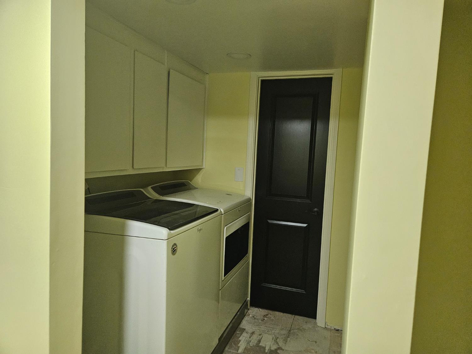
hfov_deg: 73.9
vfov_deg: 58.9
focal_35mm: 23
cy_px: 177
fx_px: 314
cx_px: 236
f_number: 1.8
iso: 1000
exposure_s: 1/240
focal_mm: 5.4
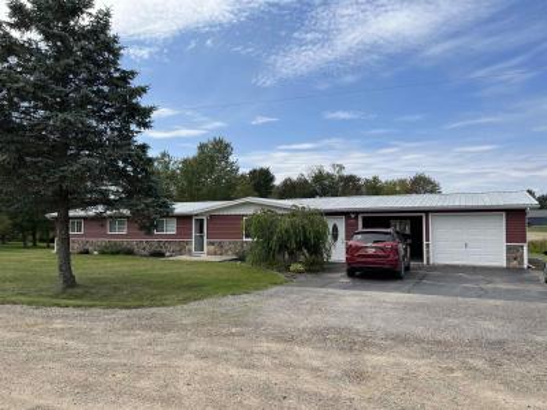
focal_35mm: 26
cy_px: 205
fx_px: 411
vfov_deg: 53.1
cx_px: 274
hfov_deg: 67.3
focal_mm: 5.1
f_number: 1.6
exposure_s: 1/3745
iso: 50
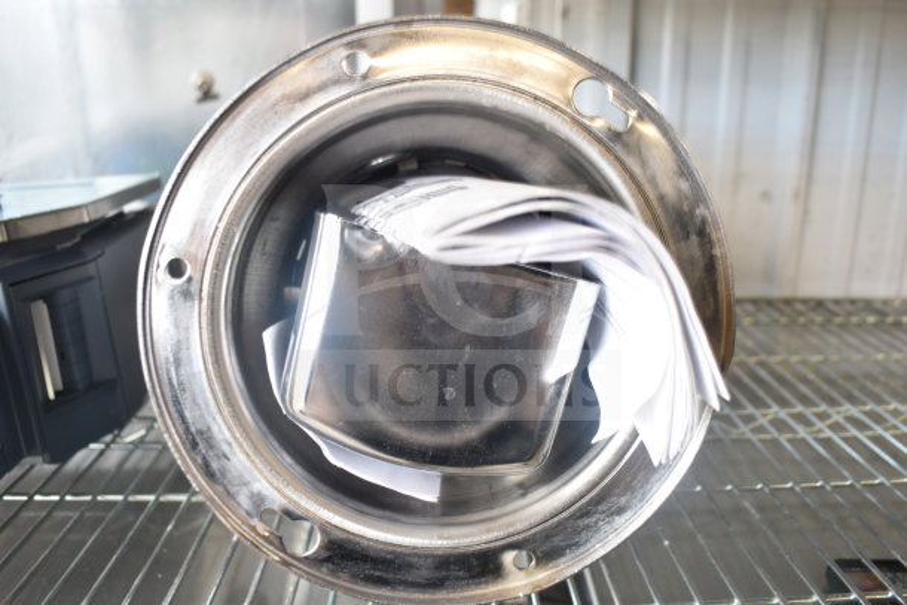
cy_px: 302
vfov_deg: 41.7
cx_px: 454
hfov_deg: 59.5
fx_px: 794
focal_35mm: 32
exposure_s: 1/30
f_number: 3.8
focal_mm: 21
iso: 200
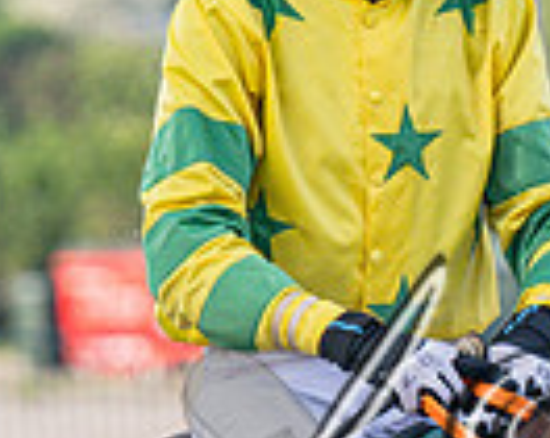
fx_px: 24753
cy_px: 288
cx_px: 690
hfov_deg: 1.3
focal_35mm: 1524
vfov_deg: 1.0
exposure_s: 1/800
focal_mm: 210
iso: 400
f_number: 5
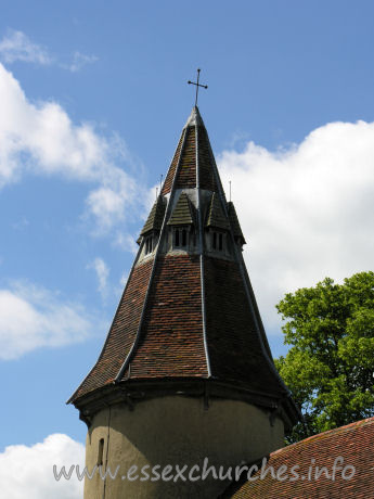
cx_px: 187
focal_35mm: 115
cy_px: 250
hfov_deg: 12.9
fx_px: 1657
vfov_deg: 17.1
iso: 50
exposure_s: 1/232
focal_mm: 29.3
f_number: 6.6
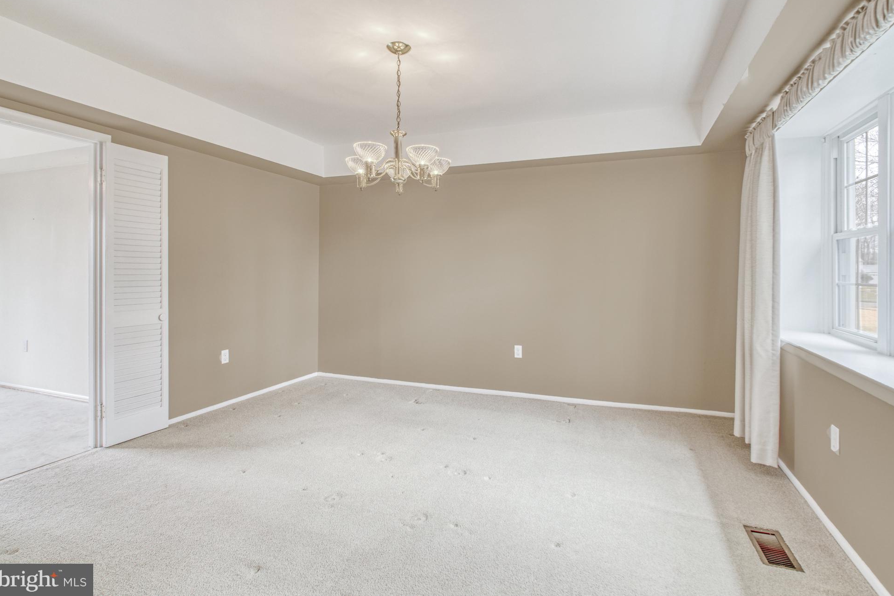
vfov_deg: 70.4
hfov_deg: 93.2
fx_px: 422
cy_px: 281
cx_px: 465
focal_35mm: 17
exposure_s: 1/10
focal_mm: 16
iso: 1250
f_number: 7.1
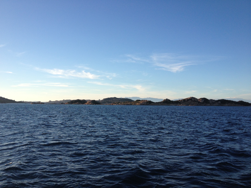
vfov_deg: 40.7
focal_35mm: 35
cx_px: 126
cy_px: 94
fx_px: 254
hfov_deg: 52.6
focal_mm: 4.28
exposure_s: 1/1126
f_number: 2.4
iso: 64
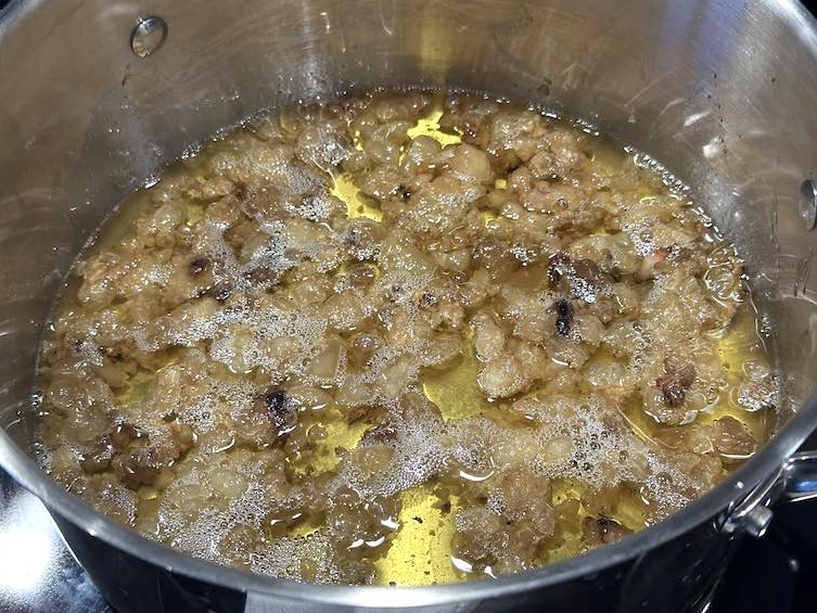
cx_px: 390
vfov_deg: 28.6
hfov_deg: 37.5
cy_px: 293
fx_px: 1204
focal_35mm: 51
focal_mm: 6.86
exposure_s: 1/50
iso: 250
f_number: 1.78
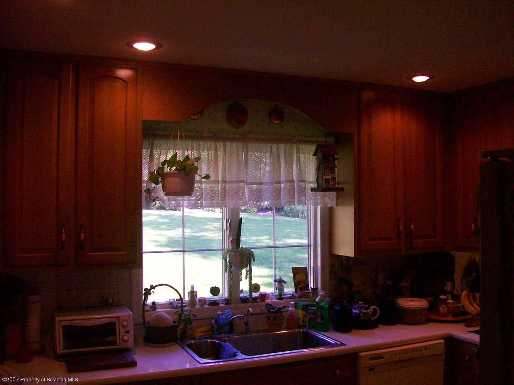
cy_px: 192
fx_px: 534
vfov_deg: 39.6
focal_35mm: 36
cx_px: 257
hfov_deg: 51.4
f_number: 2.7
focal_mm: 6
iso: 160
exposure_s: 1/138
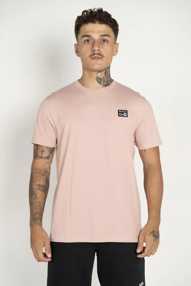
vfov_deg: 33.9
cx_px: 96
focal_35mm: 59
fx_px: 470
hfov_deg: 23.0
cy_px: 143
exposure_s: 1/125
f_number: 10
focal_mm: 59
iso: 100
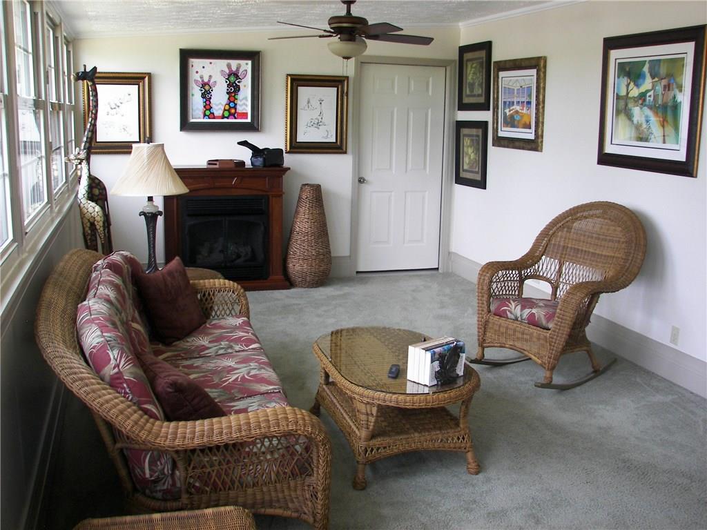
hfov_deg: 51.4
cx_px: 354
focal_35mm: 36
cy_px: 265
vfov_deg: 39.7
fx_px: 735
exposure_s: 1/40
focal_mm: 6
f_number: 2.8
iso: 100
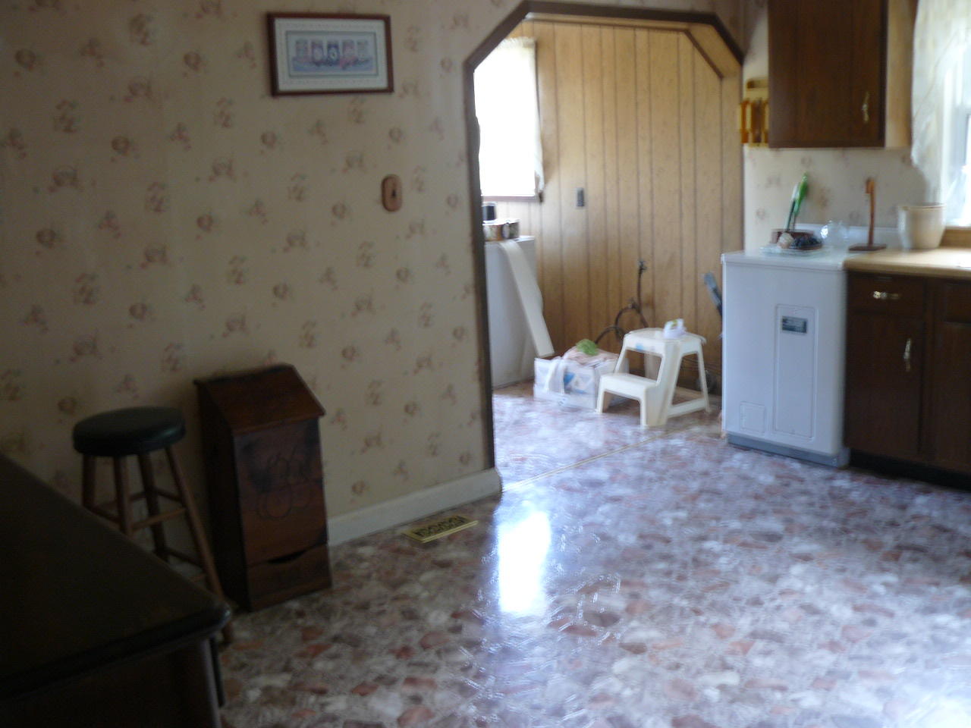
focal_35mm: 36
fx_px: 1010
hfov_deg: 51.4
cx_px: 486
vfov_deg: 39.7
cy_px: 364
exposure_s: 1/2.5
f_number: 2.8
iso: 100
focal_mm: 6
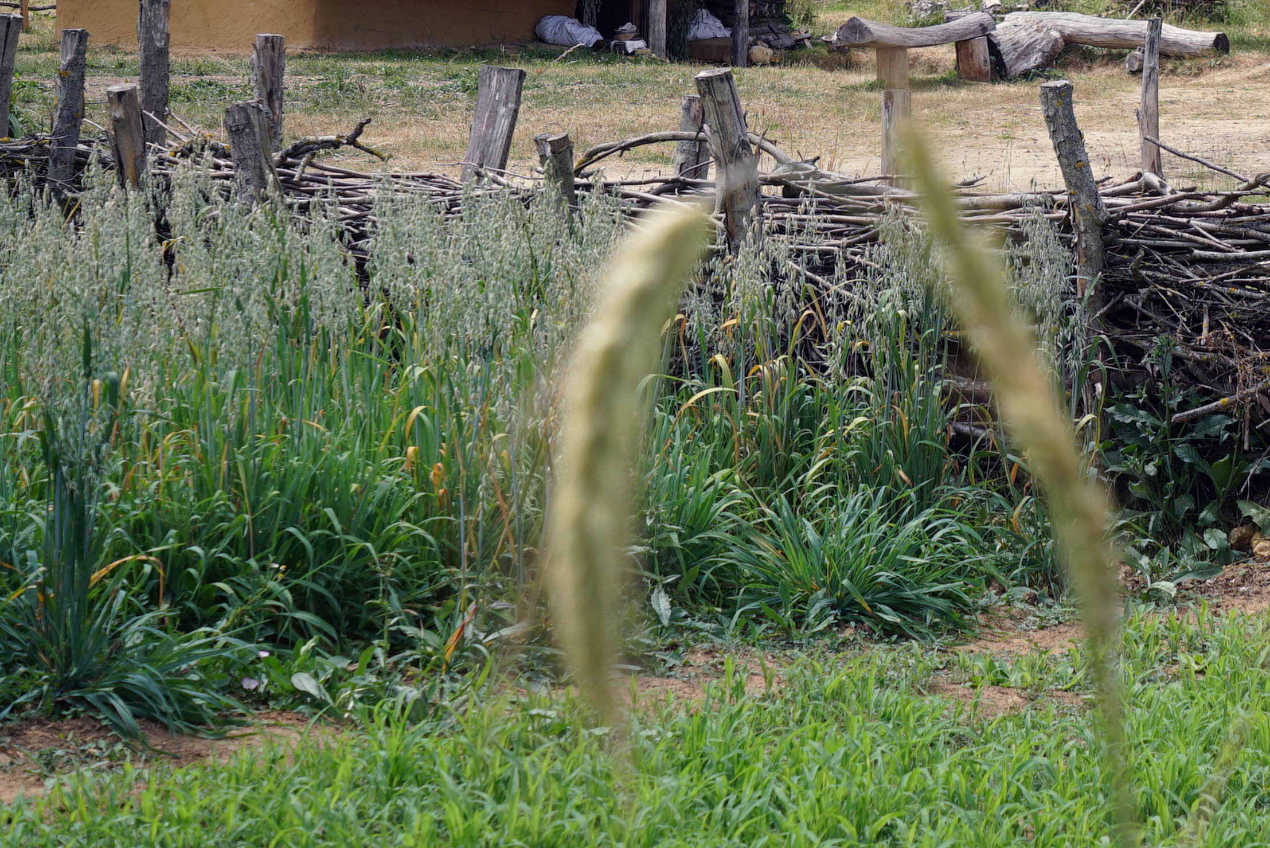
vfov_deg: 10.2
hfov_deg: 15.2
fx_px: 4729
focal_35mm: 134
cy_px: 105
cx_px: 1096
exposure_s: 1/160
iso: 100
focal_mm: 70
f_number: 10
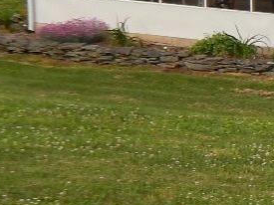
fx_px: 1780
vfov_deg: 6.6
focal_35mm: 225
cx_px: 642
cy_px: -16
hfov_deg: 8.2
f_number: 3.6
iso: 125
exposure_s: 1/500
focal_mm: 7.7
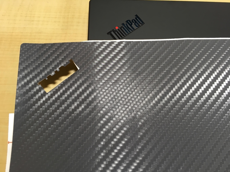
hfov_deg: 61.7
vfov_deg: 48.2
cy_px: 86
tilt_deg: -71.7
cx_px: 115
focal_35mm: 29
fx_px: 193
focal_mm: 4.15
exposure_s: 1/30
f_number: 2.2
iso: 64
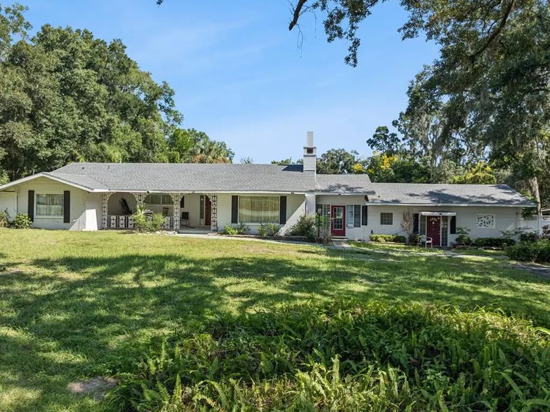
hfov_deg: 65.3
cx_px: 268
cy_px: 202
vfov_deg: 51.3
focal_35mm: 27
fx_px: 429
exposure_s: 1/1250
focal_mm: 12.3
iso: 140
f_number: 2.8
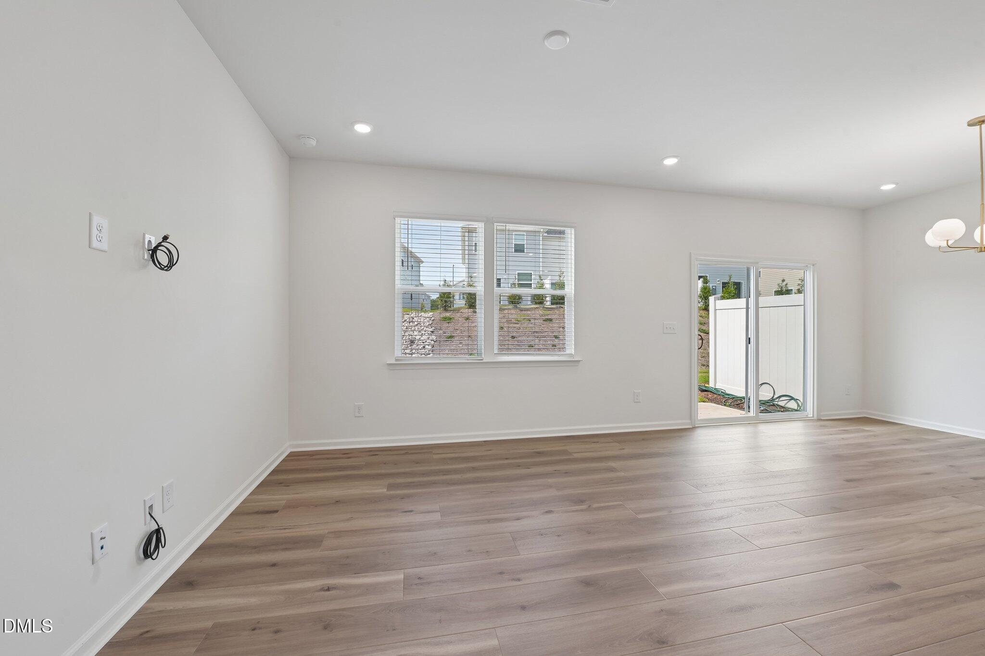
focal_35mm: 14
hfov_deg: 104.3
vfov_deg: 81.2
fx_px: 383
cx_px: 492
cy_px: 328
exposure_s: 1/30
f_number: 9
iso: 200
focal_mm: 14
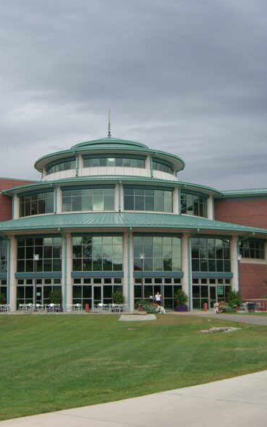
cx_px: 105
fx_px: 629
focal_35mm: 54
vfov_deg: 37.5
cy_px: 213
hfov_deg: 23.9
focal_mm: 7.9
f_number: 2.8
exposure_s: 1/500
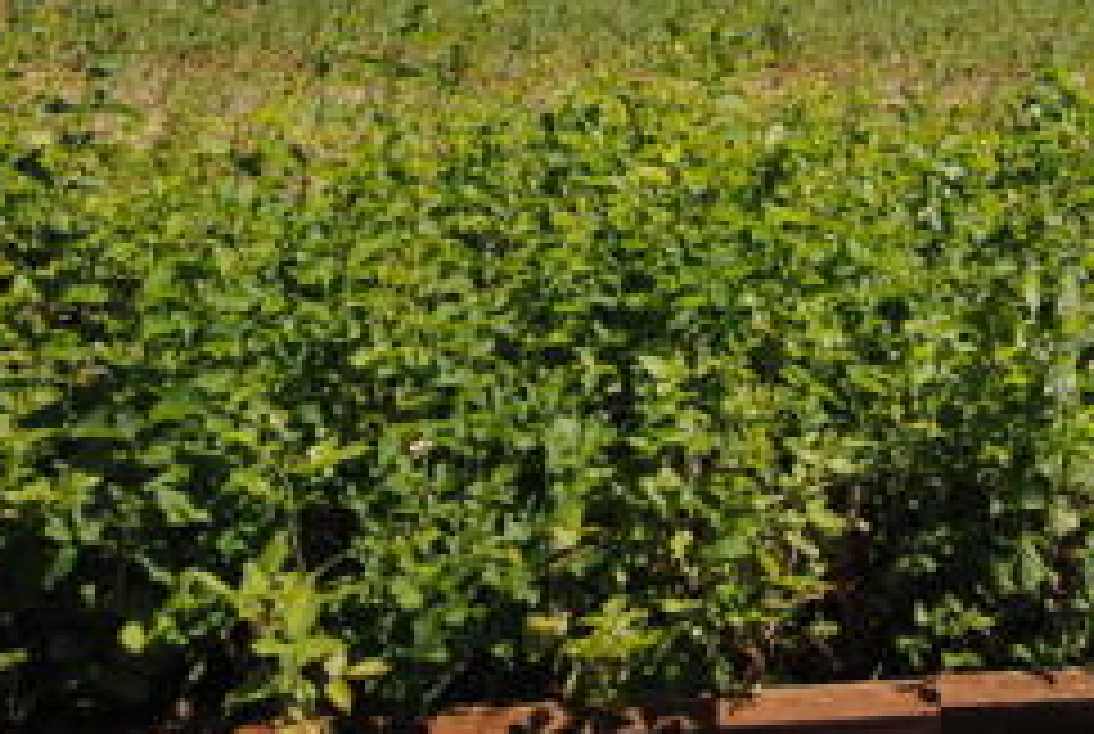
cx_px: 898
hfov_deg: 36.4
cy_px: -173
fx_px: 1594
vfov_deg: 23.4
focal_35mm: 52
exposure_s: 1/250
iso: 100
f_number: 8
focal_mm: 13
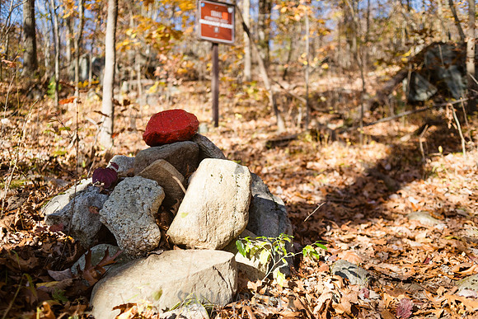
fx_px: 465
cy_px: 160
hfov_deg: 54.4
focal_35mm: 35
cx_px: 239
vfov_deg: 37.9
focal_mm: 35
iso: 500
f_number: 3.2
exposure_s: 1/1000
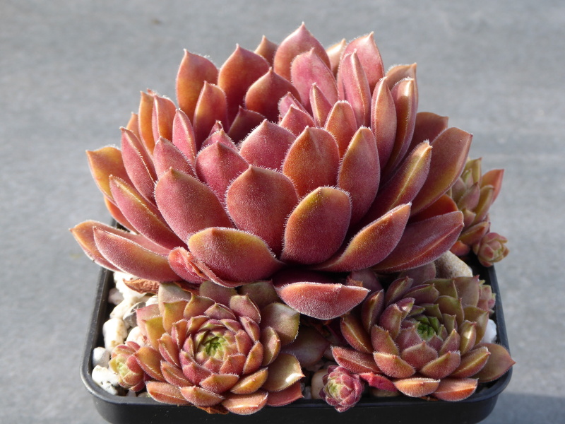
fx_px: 930
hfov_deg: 33.8
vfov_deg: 25.7
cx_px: 282
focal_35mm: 57
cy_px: 212
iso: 80
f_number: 4.1
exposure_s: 1/100
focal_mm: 9.6
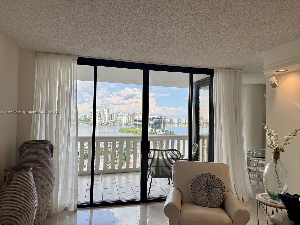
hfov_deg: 71.6
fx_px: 208
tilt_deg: +0.6
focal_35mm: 24
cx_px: 150
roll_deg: -1.4
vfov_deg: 56.8
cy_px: 112
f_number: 1.78
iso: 80
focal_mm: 6.76
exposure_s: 1/678
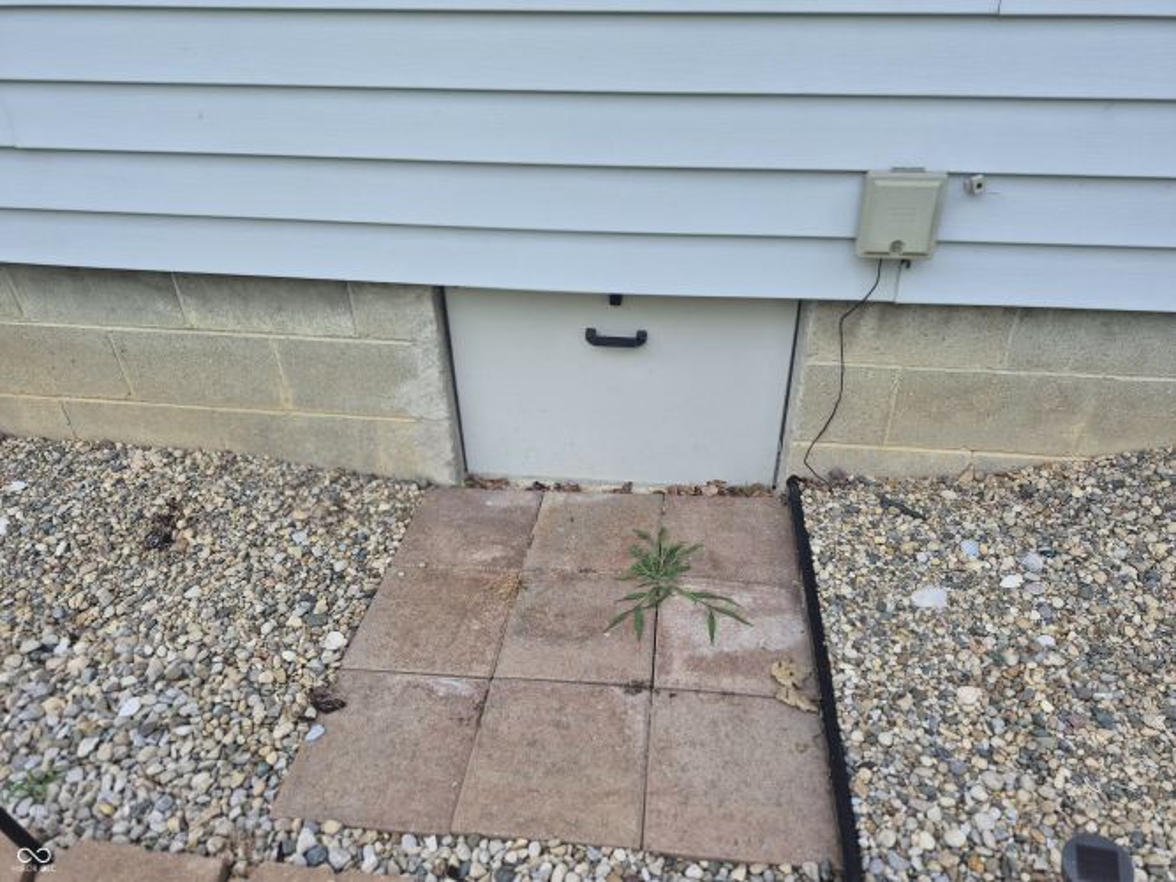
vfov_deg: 58.9
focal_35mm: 23
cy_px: 441
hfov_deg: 73.9
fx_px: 781
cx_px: 588
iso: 25
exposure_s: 1/408
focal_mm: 5.4
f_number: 1.8
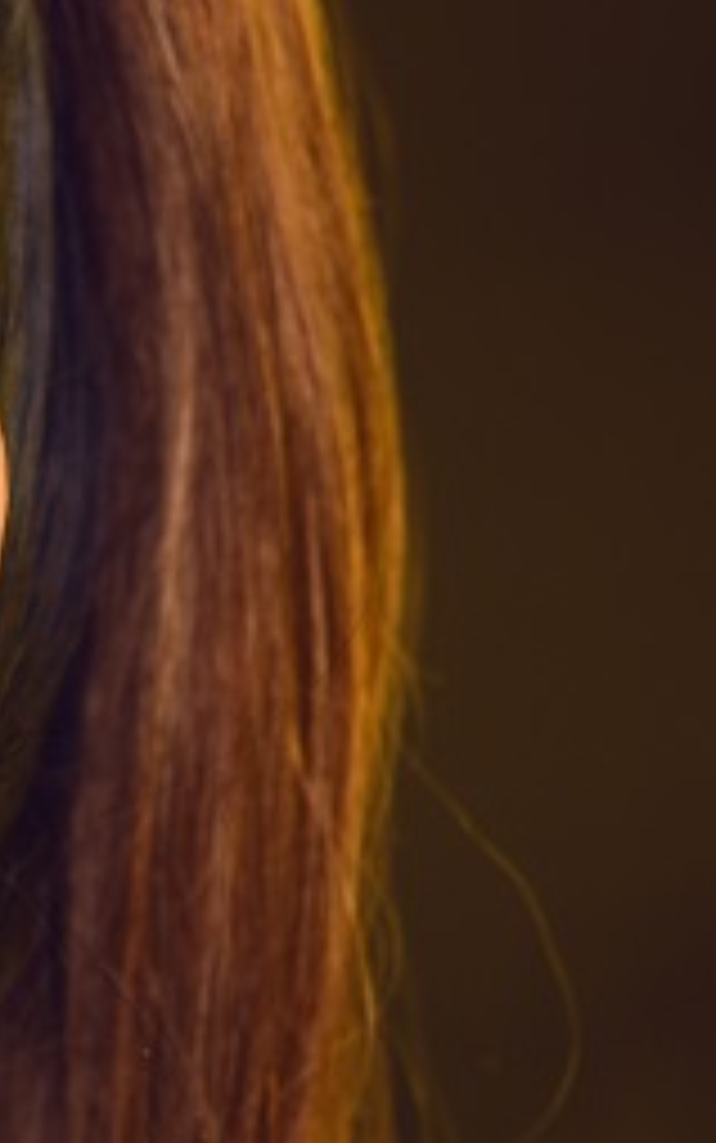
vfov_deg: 3.3
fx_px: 20021
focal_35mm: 642
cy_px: 1195
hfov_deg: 2.0
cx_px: -153
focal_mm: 200
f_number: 5
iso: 320
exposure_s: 1/250
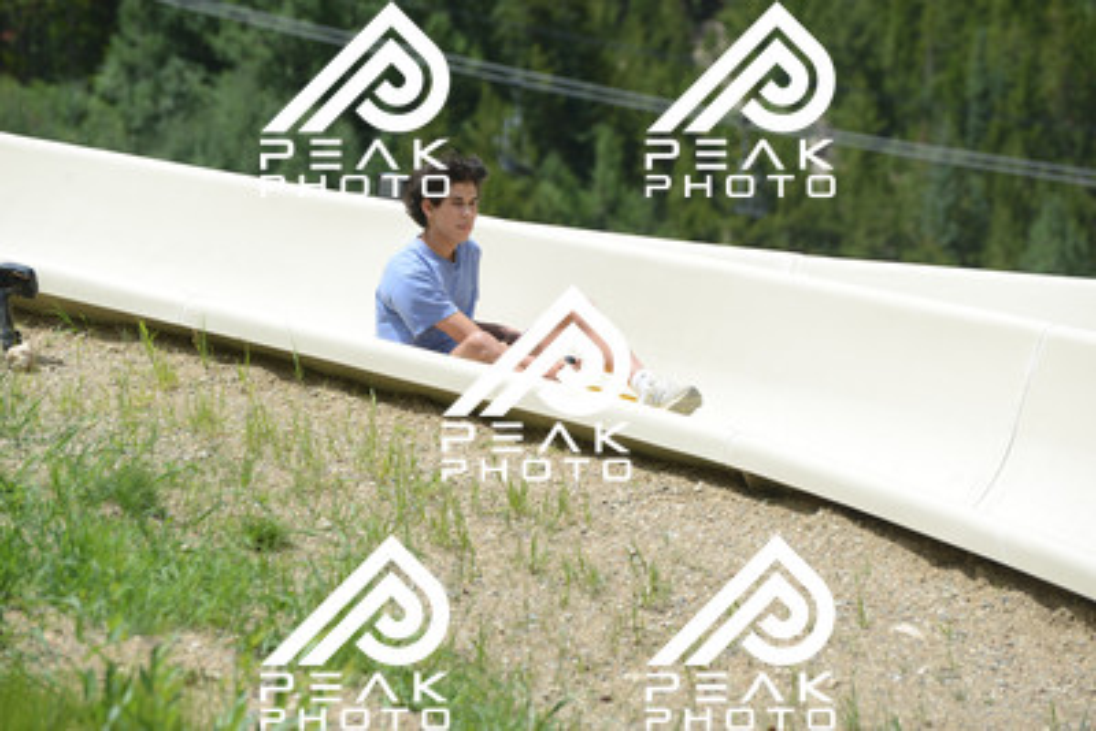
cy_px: 366
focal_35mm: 195
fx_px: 5938
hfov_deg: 10.5
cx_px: 548
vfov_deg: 7.0
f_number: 6.3
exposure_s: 1/1250
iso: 360
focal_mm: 195
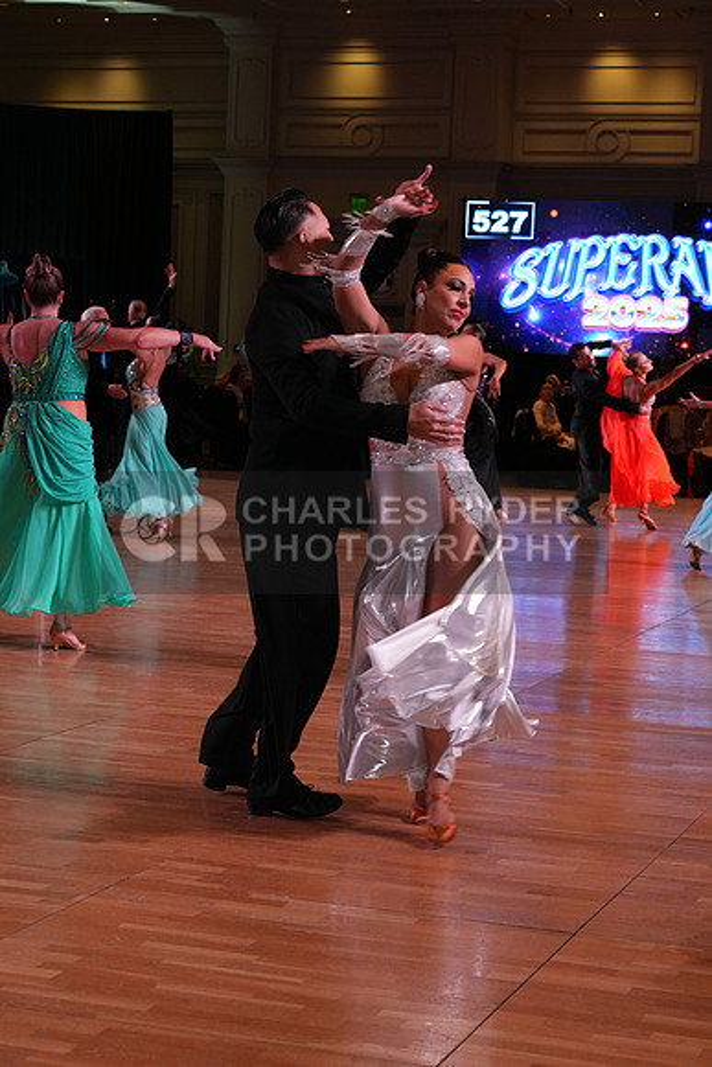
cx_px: 356
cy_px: 534
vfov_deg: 28.1
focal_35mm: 72
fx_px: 2135
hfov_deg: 18.9
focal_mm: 72
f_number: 8
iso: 2500
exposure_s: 1/250
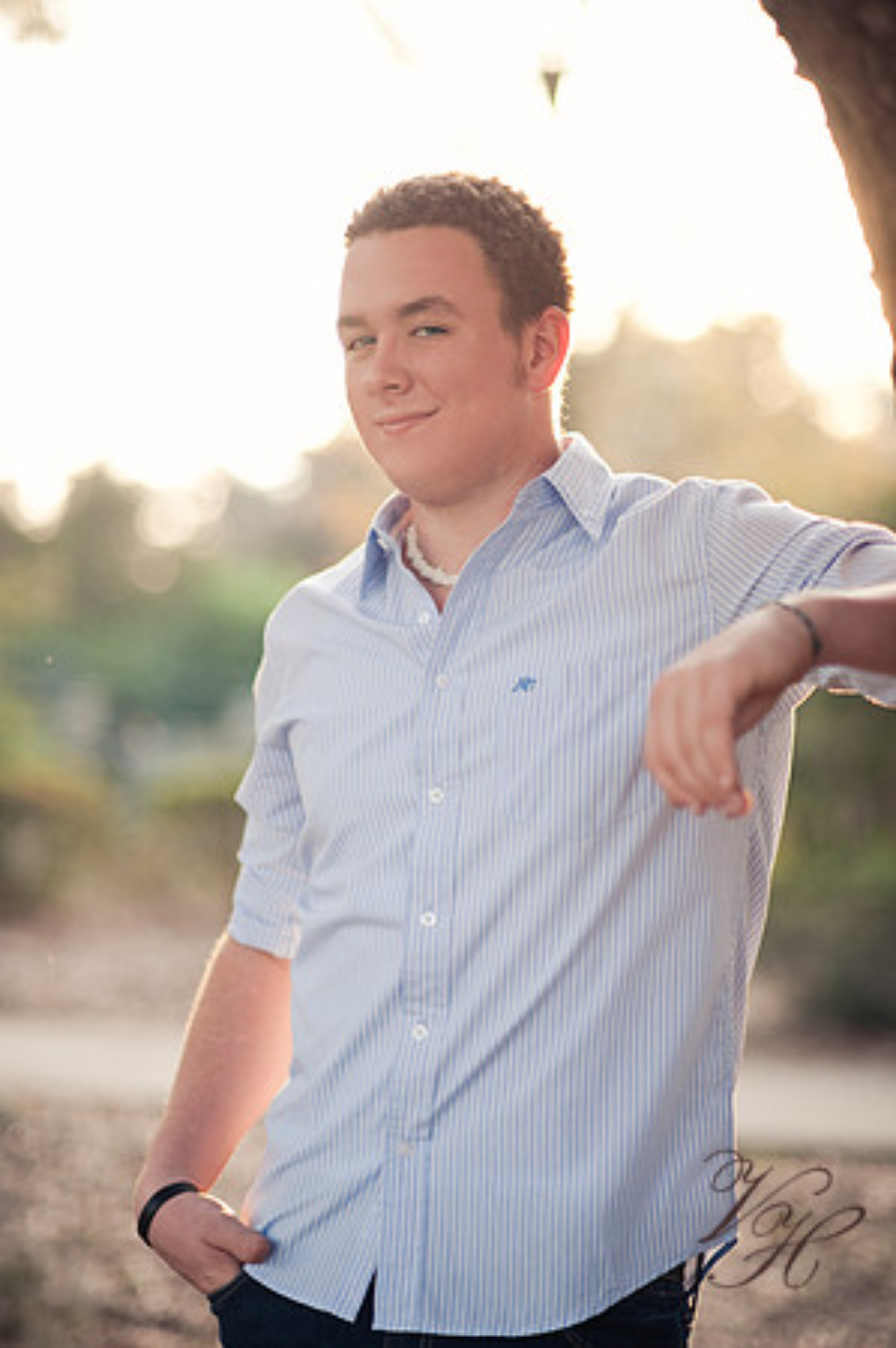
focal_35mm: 85
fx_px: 3180
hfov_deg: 16.0
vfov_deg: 23.9
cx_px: 448
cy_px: 674
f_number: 1.8
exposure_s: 1/250
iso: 200
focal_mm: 85
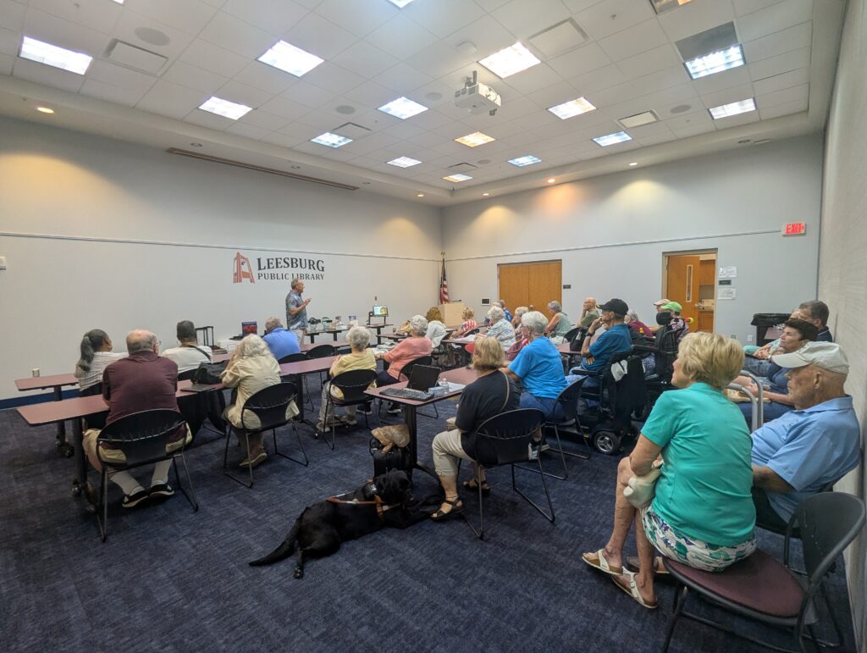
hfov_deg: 94.4
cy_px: 326
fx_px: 401
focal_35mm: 16
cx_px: 434
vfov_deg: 78.2
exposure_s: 1/24
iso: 42
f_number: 2.2
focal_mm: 2.35
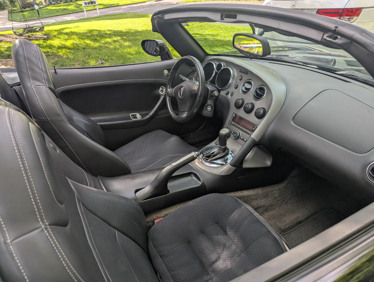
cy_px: 141
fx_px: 260
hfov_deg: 71.5
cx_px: 187
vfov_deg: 56.9
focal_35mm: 24
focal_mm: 6.81
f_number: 1.85
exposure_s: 1/283
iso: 40
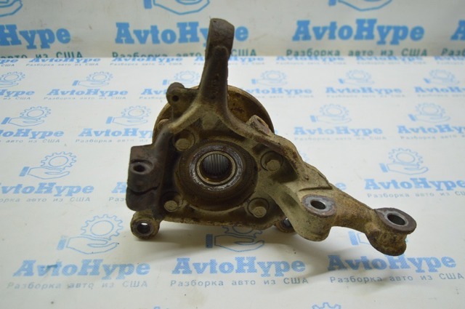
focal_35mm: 36
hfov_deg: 53.2
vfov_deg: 36.8
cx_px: 232
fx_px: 464
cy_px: 154
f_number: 4
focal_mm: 24
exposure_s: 1/60
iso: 400
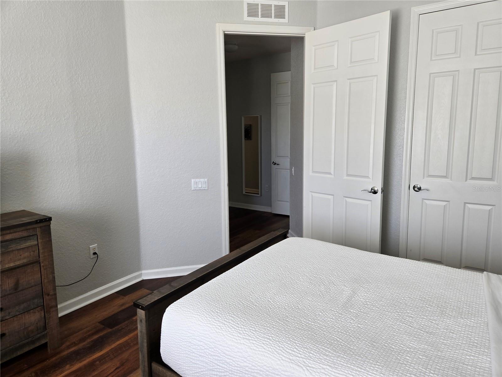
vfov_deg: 58.9
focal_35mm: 23
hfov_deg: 73.9
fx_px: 334
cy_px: 188
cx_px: 251
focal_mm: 5.4
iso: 50
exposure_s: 1/120
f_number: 1.8
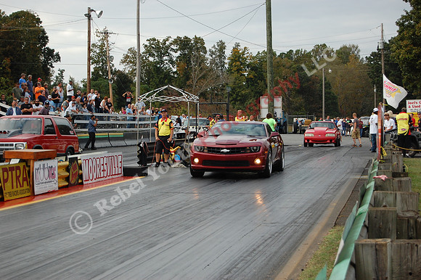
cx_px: 210
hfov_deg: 24.6
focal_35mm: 82
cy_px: 140
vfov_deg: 16.5
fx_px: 964
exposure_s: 1/500
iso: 400
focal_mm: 55
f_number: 5.6
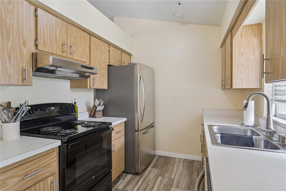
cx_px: 143
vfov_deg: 64.5
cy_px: 96
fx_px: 151
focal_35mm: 19
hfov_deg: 86.9
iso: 400
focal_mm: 19
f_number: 9
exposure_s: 1/40
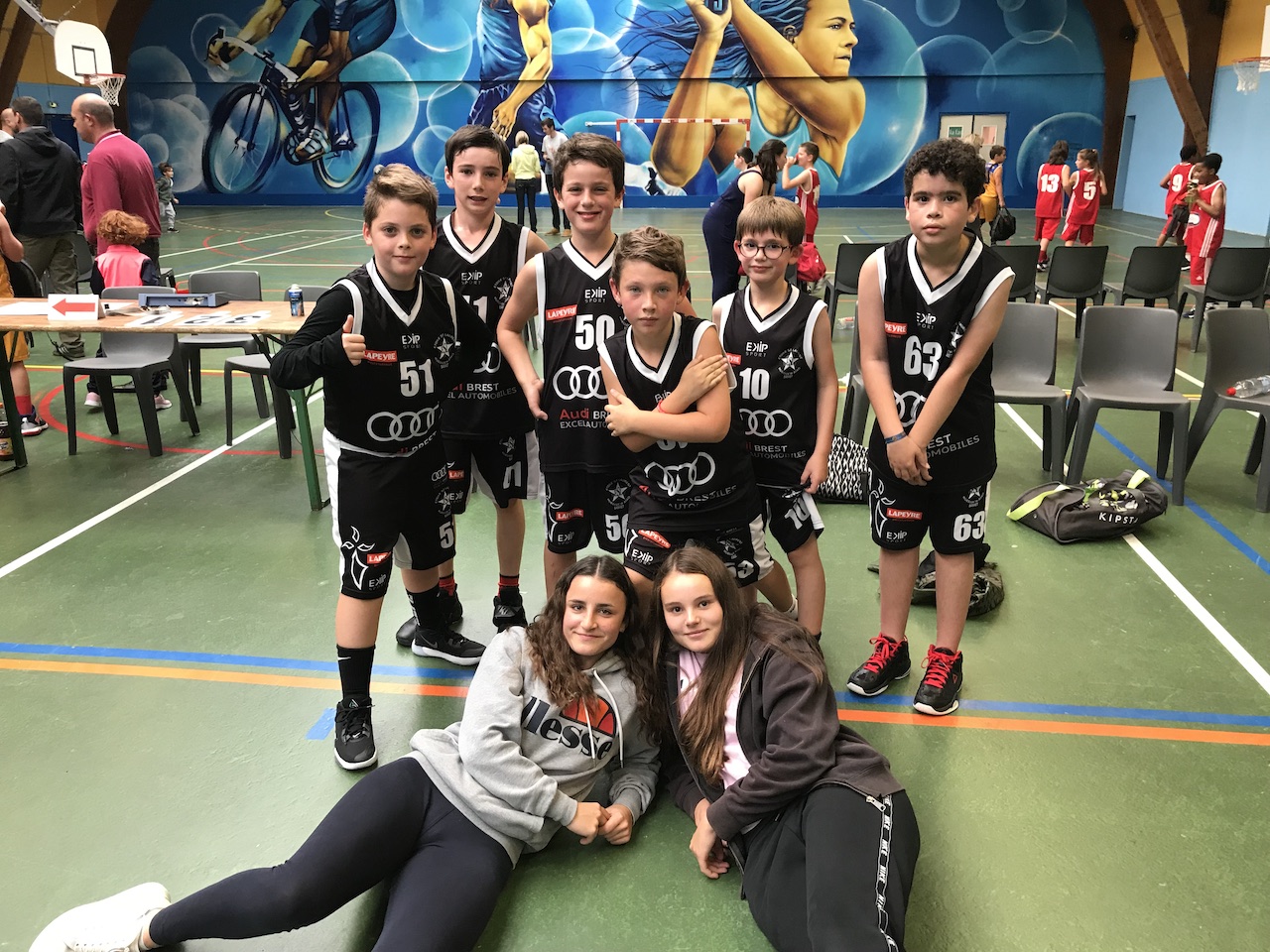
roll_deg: +1.8
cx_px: 635
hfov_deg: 63.4
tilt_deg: -16.8
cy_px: 476
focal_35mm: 28
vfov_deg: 49.7
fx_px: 1027
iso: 25
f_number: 1.8
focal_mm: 3.99
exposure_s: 1/33
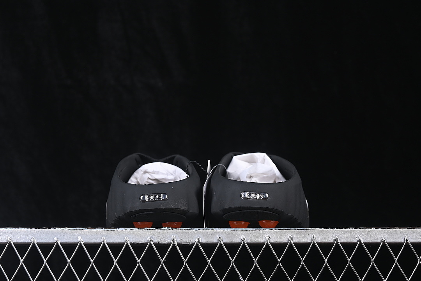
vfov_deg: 18.2
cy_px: 140
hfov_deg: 27.0
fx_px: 877
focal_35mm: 75
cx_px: 210
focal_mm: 50
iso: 160
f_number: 6.3
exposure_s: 1/60
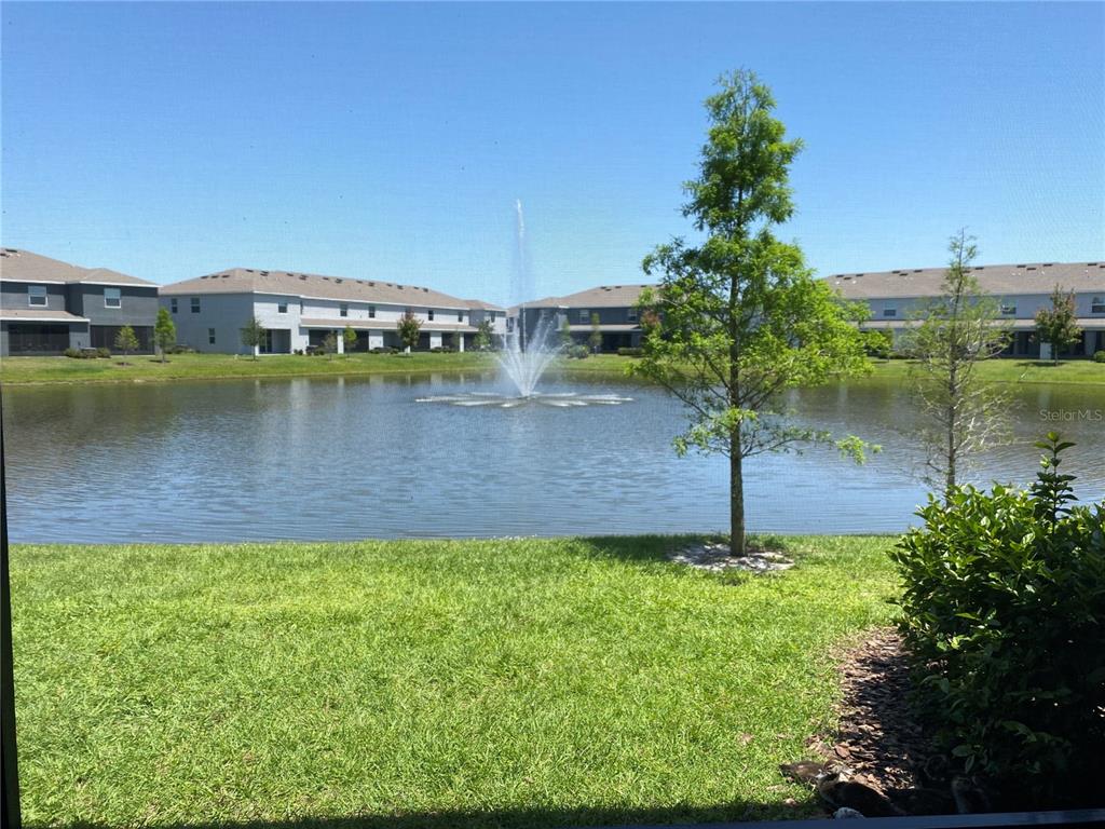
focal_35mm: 26
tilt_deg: -4.4
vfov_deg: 53.1
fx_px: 830
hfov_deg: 67.3
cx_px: 552
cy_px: 414
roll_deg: -0.8
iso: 32
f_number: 1.8
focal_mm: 4.25
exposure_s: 1/1447
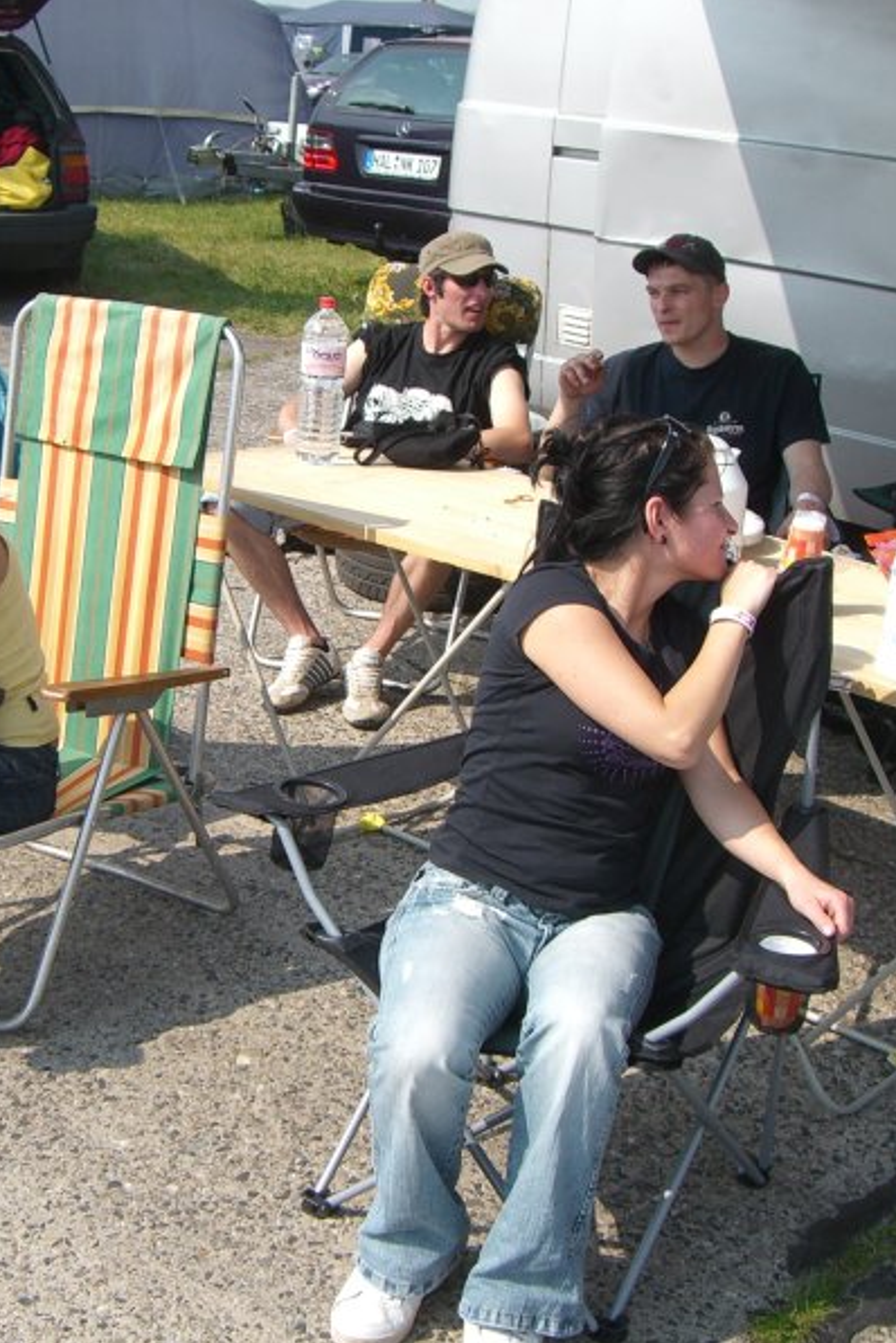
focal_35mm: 53
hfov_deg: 25.5
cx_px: 378
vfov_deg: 37.5
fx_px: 1979
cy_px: 673
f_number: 4.3
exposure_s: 1/500
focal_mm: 6.2
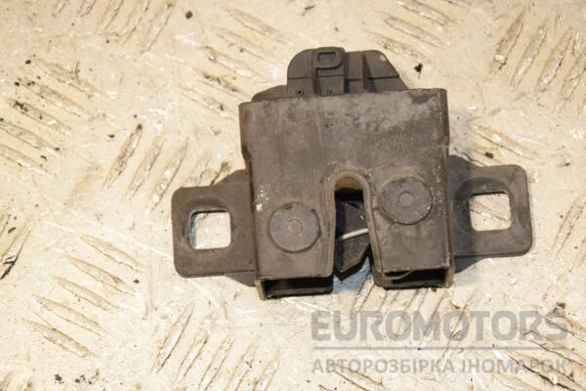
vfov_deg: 11.4
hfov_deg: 17.1
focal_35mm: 120
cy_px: 196
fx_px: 1953
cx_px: 293
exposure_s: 1/200
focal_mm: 80
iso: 800
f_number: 7.1
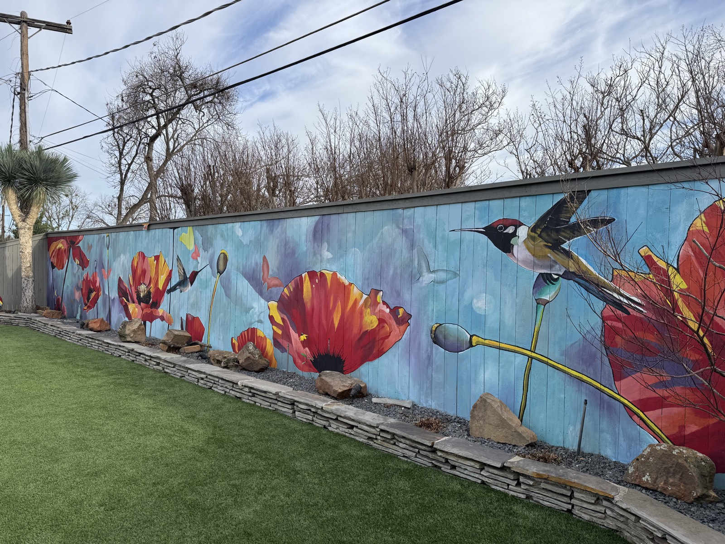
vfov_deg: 56.8
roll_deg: -1.6
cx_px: 362
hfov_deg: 71.6
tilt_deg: -1.6
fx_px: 503
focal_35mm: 24
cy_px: 272
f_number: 1.78
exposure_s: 1/2174
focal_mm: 6.76
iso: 80
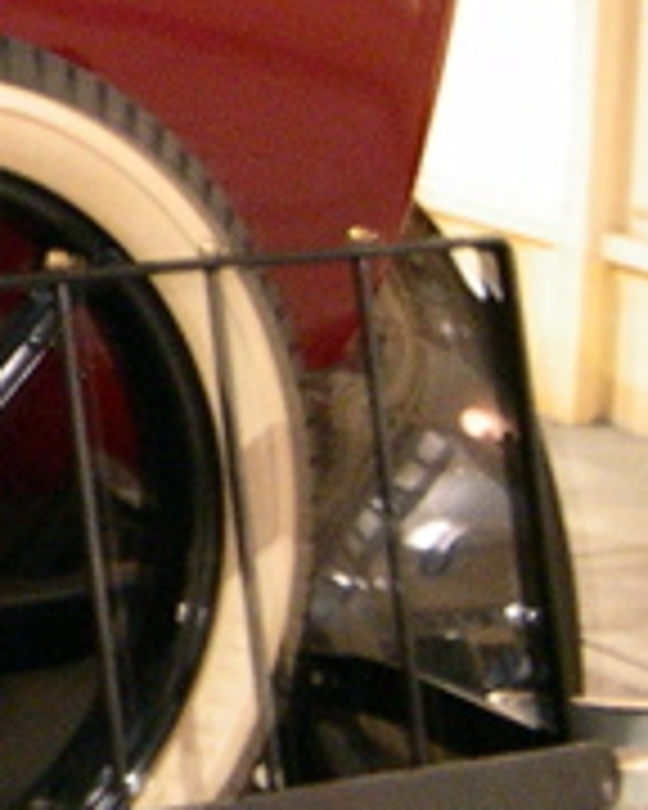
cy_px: 54
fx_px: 3956
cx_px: -706
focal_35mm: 165
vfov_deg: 11.6
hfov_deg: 8.8
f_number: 2.8
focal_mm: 8
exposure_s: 1/1.4
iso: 400
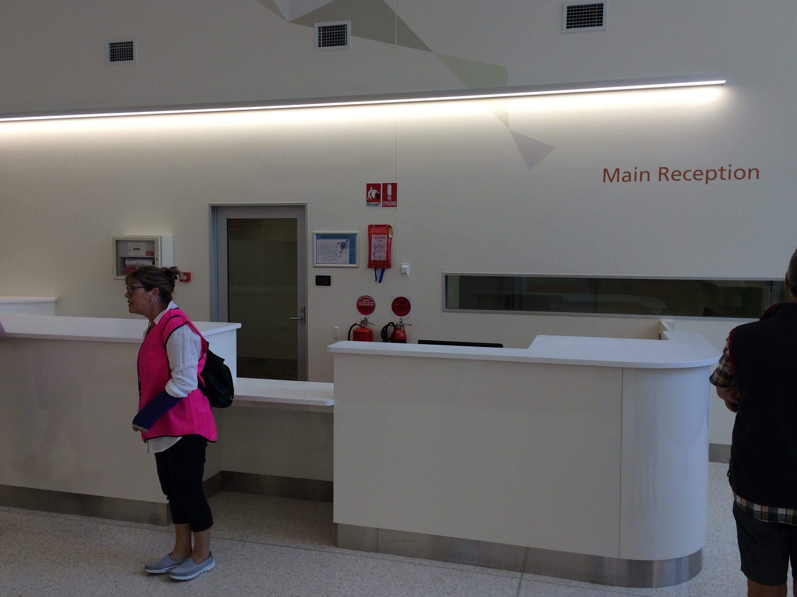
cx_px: 392
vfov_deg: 46.8
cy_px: 289
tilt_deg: -3.0
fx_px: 691
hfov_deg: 60.0
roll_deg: -0.6
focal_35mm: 30
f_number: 2.2
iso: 40
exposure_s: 1/100
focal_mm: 4.15
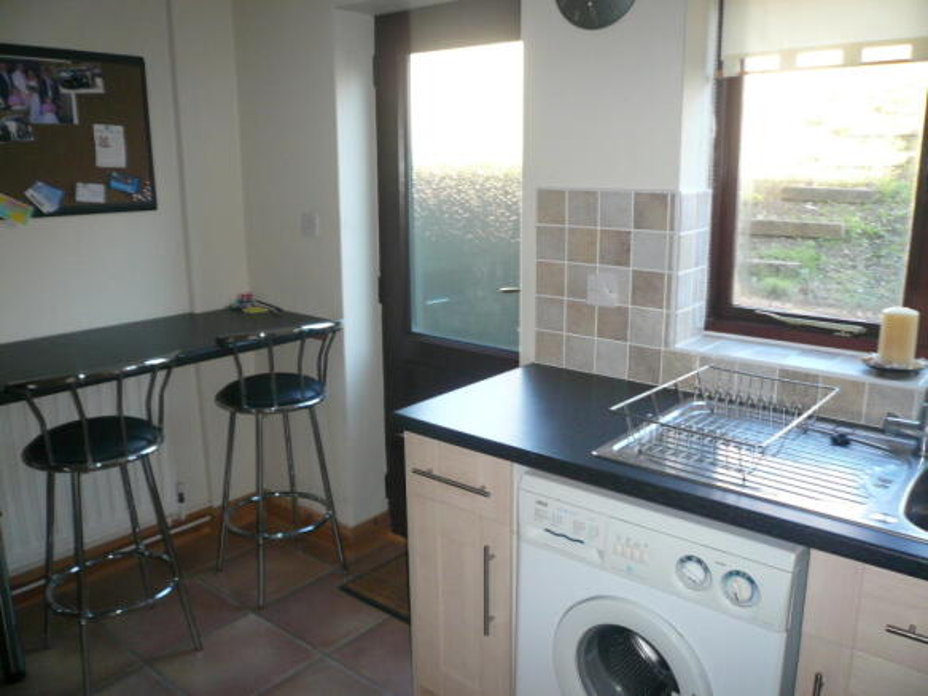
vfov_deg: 49.7
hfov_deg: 63.5
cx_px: 464
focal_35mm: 28
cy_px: 348
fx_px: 750
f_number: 2.8
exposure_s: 1/30
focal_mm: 4.6
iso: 125
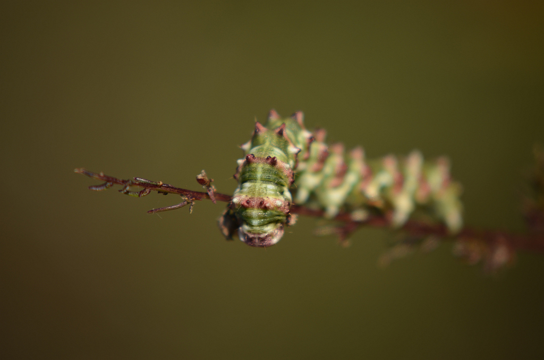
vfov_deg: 4.6
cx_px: 272
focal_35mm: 300
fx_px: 4523
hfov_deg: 6.9
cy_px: 180
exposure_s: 1/400
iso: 100
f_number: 7.1
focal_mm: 200
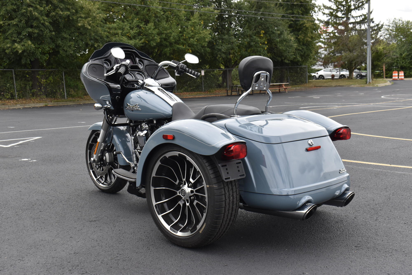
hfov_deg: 45.0
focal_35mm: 44
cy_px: 138
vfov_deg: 30.8
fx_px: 498
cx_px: 206
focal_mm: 29
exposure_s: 1/320
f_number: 9
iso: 400
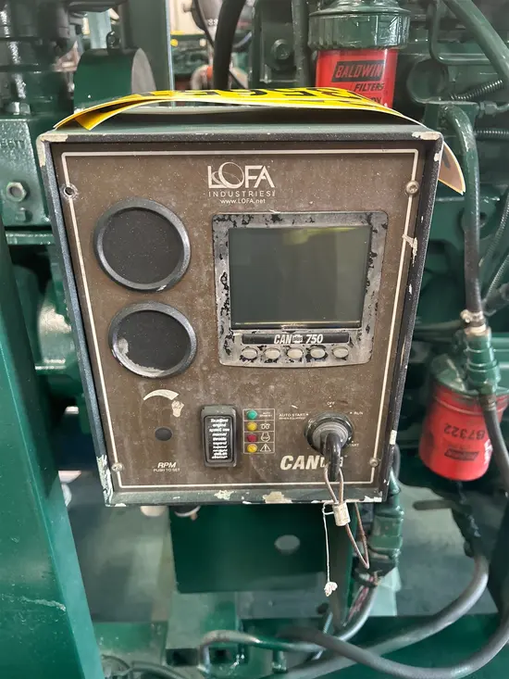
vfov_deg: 67.3
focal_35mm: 26
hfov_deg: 53.1
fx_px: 510
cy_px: 340
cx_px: 254
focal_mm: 5.7
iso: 320
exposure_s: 1/60
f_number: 1.5
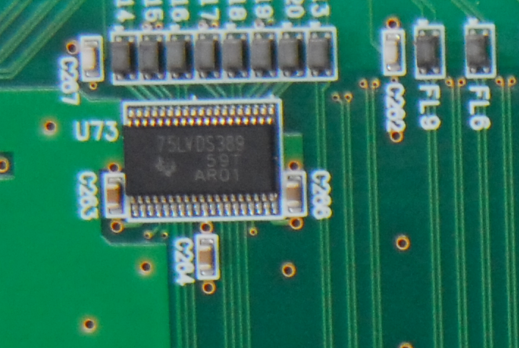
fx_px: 4505
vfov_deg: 4.4
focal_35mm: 312
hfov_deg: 6.3
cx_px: 1195
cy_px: 648
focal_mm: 38
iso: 800
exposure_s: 1/160
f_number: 3.2
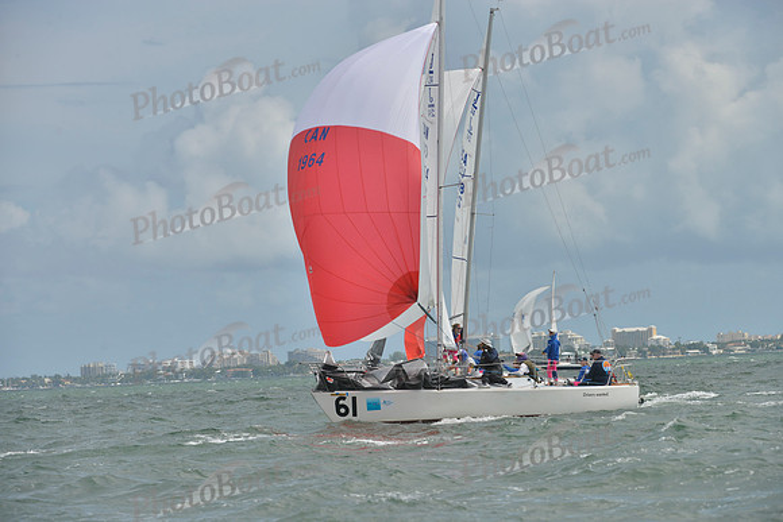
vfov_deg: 6.9
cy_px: 261
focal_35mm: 200
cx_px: 392
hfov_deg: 10.3
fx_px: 4351
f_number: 8
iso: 280
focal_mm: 200
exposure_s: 1/1250
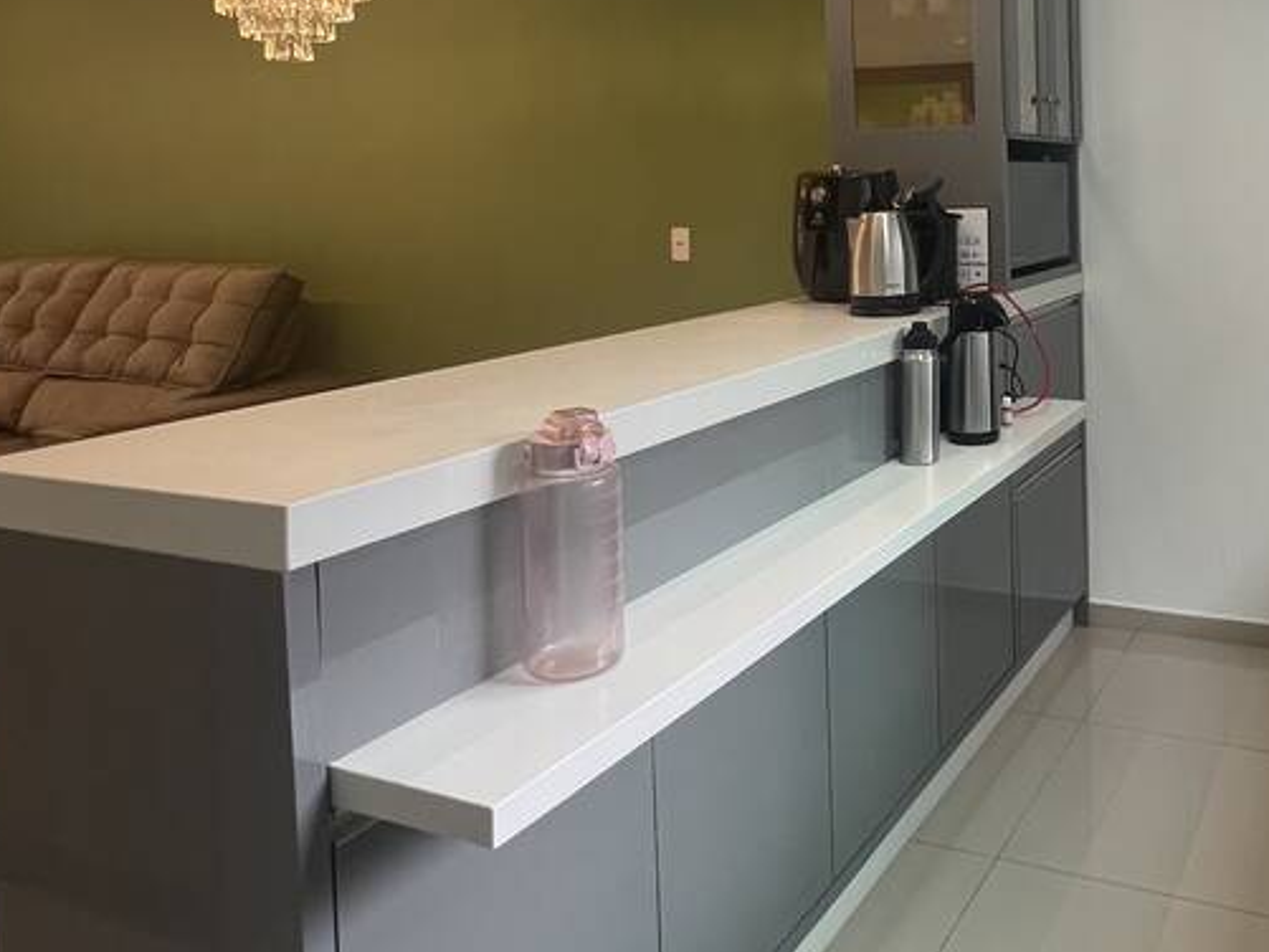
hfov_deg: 59.1
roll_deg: +2.0
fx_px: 1027
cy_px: 233
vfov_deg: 47.8
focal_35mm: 28
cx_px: 993
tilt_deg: -2.1
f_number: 1.8
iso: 200
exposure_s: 1/120
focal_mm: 1.57
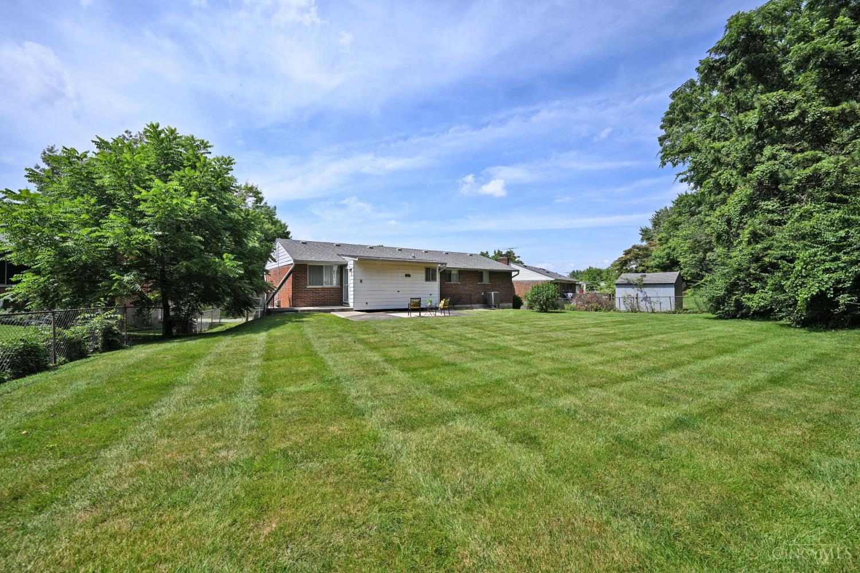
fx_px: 334
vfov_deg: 81.2
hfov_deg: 104.3
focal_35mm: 14
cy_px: 286
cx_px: 430
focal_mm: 14
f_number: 7.1
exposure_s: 1/400
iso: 100
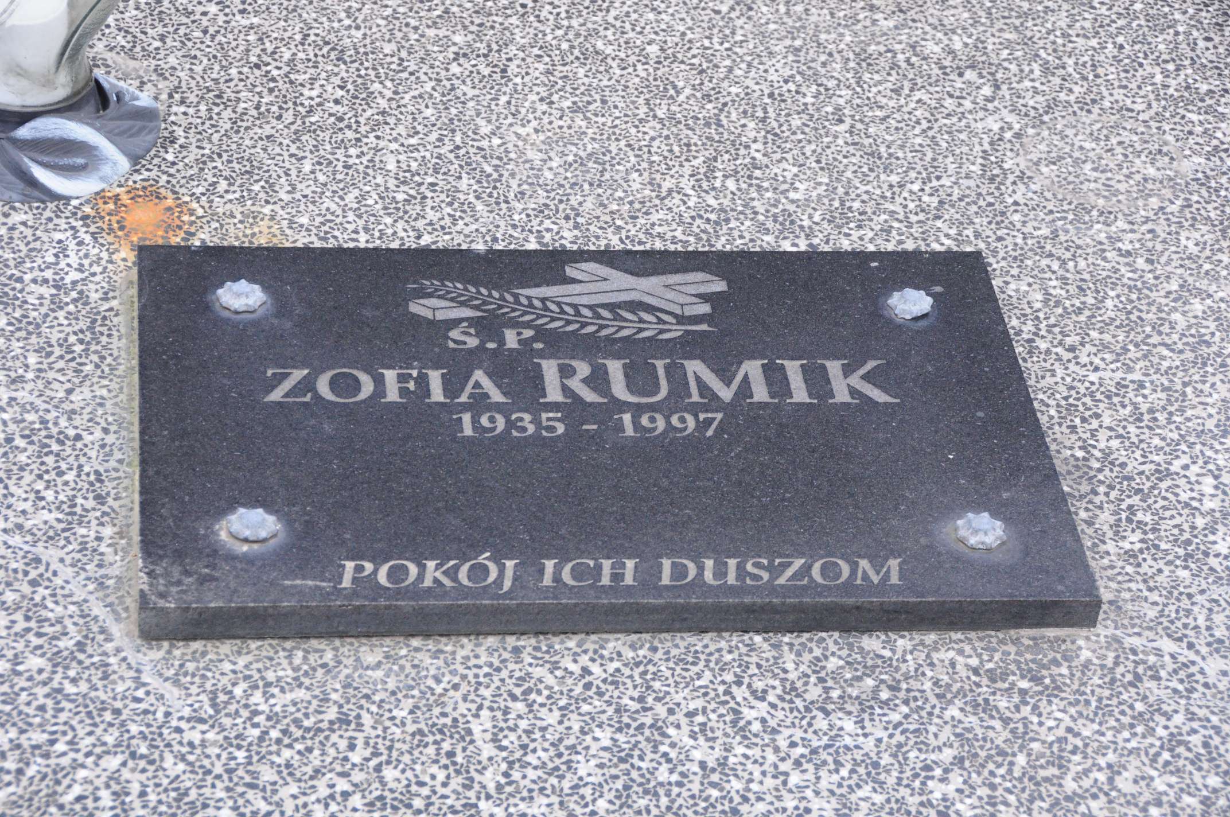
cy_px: 408
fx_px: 3174
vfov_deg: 14.7
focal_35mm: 93
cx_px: 615
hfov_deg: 21.9
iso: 640
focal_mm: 62
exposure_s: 1/160
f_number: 7.1
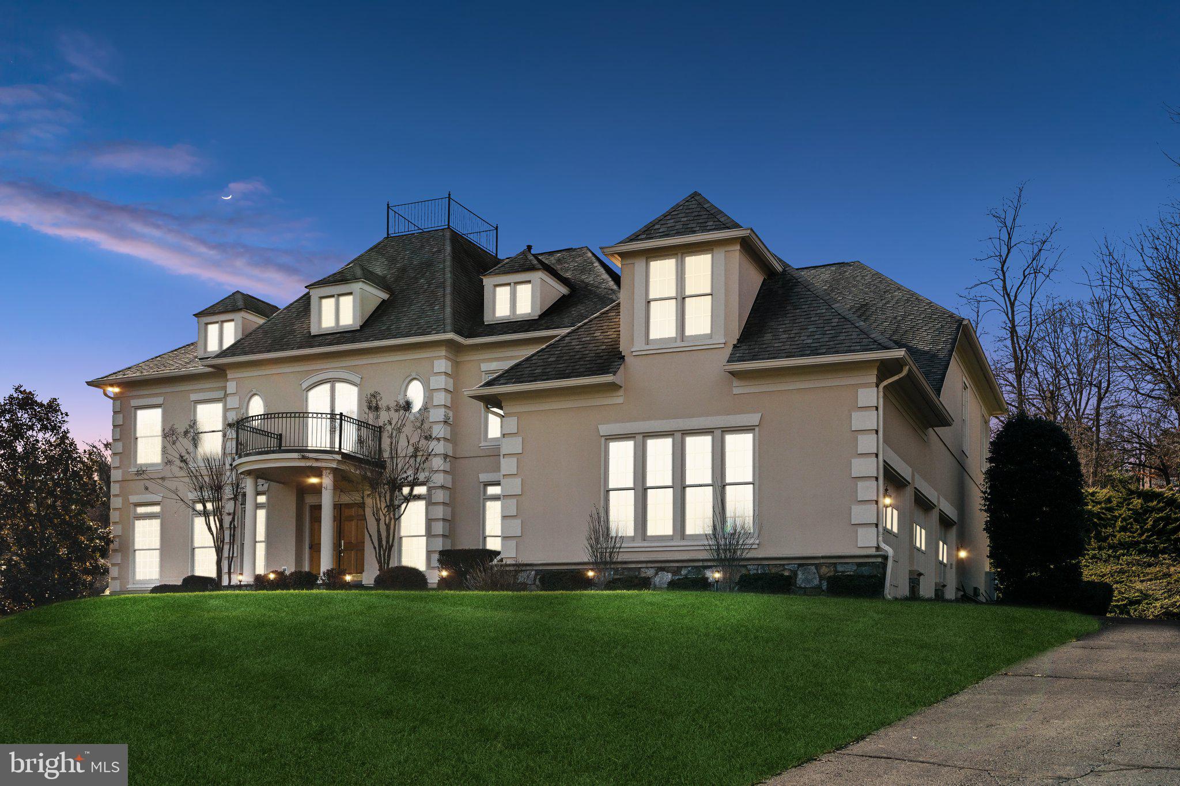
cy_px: 393
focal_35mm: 35
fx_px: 1147
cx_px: 590
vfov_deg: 37.8
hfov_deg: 54.4
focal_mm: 35
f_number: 8
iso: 200
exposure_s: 1/400
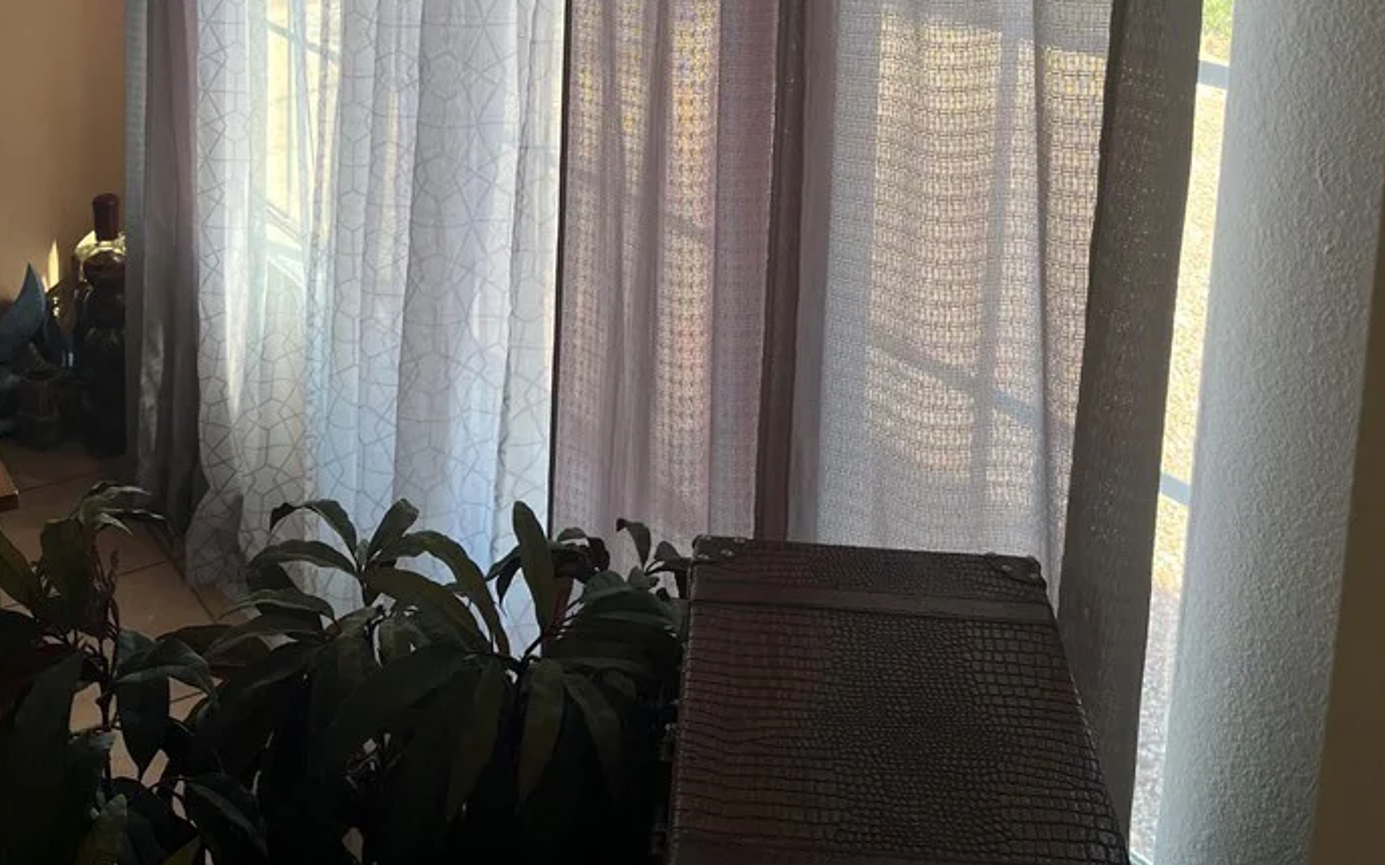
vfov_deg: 28.9
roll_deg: -0.5
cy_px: -36
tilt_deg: -6.9
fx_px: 1548
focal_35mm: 41
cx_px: 664
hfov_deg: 48.2
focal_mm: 5.1
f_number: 1.6
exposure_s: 1/169
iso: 40
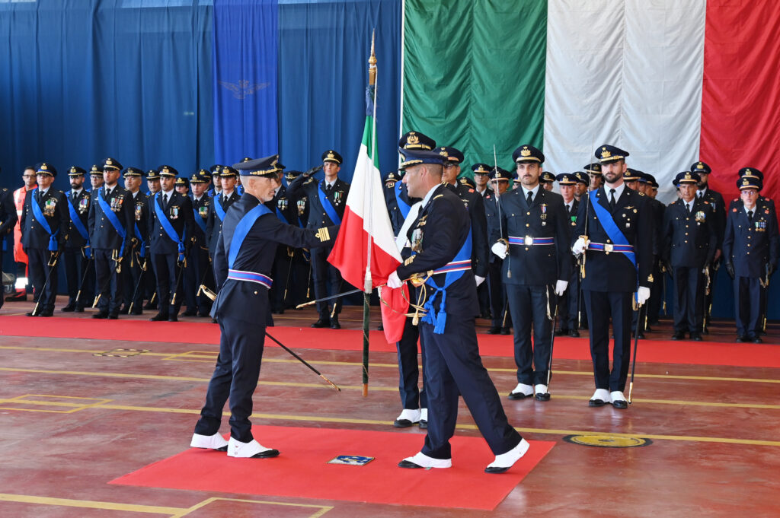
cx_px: 390
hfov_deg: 41.1
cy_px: 259
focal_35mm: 48
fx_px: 1039
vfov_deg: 28.0
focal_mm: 48
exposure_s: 1/200
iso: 640
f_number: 5.3
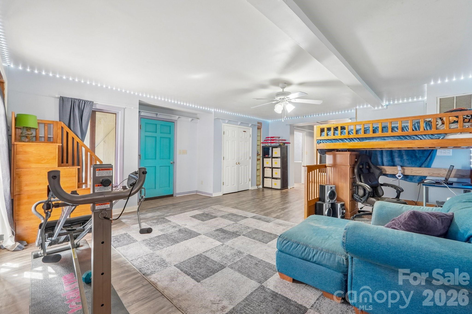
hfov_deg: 100.4
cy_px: 157
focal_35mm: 15
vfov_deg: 77.3
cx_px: 236
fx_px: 197
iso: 400
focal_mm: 10
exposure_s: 1/3.33
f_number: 8
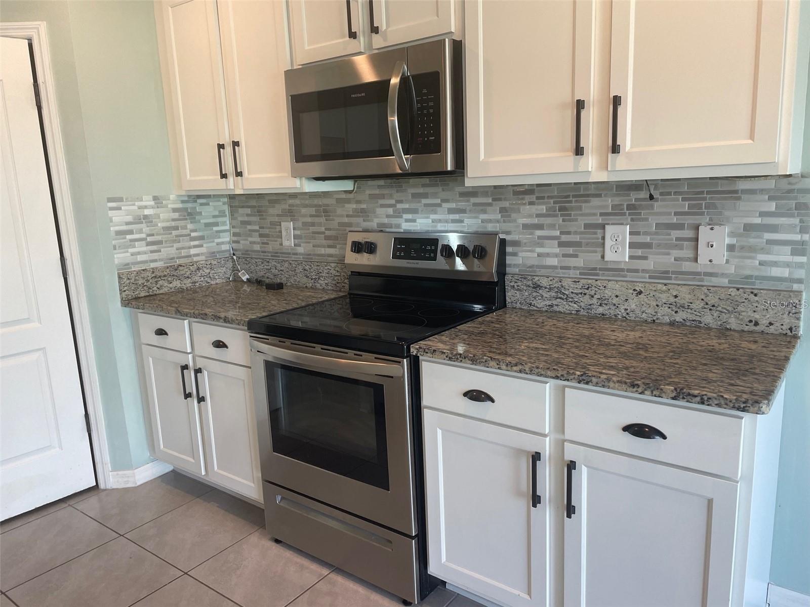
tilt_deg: -11.1
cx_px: 405
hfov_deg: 67.3
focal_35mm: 26
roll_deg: +2.3
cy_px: 304
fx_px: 608
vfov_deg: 53.1
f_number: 1.6
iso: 100
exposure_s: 1/120
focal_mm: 4.2
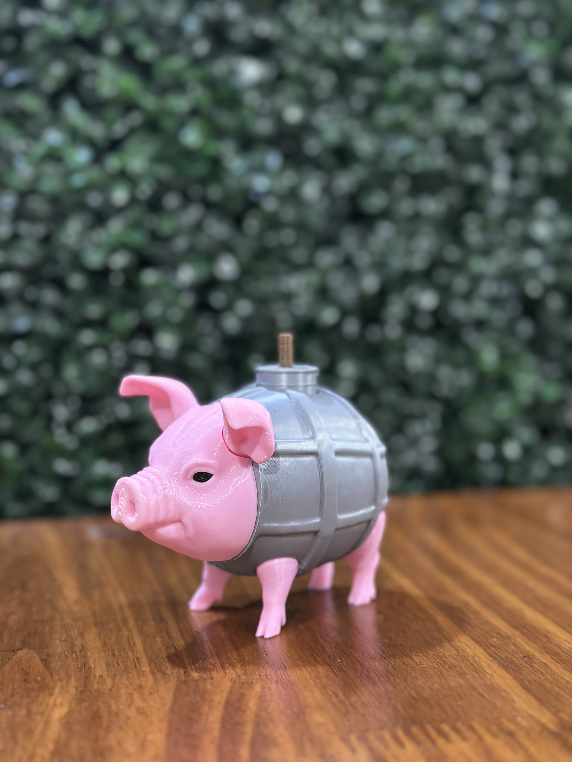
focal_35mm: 48
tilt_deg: -4.2
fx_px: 1058
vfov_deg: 39.7
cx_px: 286
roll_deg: -0.1
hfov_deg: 30.3
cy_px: 381
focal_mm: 6.86
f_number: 1.78
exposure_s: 1/50
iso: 320
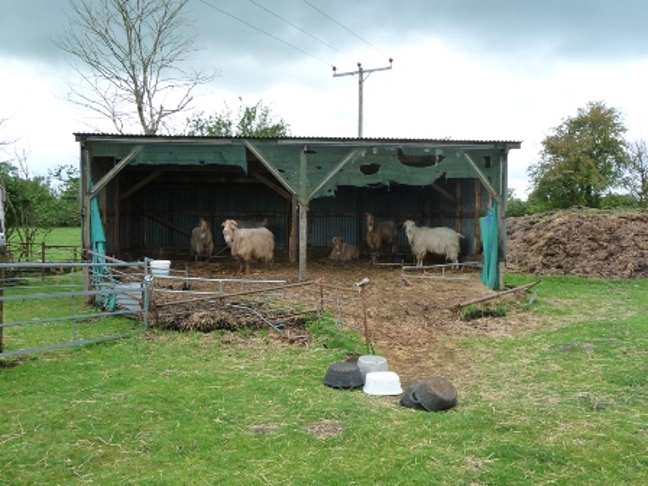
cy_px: 243
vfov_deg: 41.8
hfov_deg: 54.0
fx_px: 636
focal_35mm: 34
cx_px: 324
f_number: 3.6
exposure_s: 1/320
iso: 160
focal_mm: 5.6
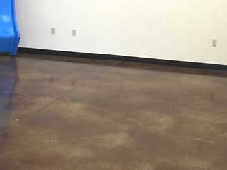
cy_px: -9
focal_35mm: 86
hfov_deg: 22.6
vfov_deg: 16.7
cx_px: 61
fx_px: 564
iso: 40
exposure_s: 1/30
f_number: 2.2
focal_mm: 4.15
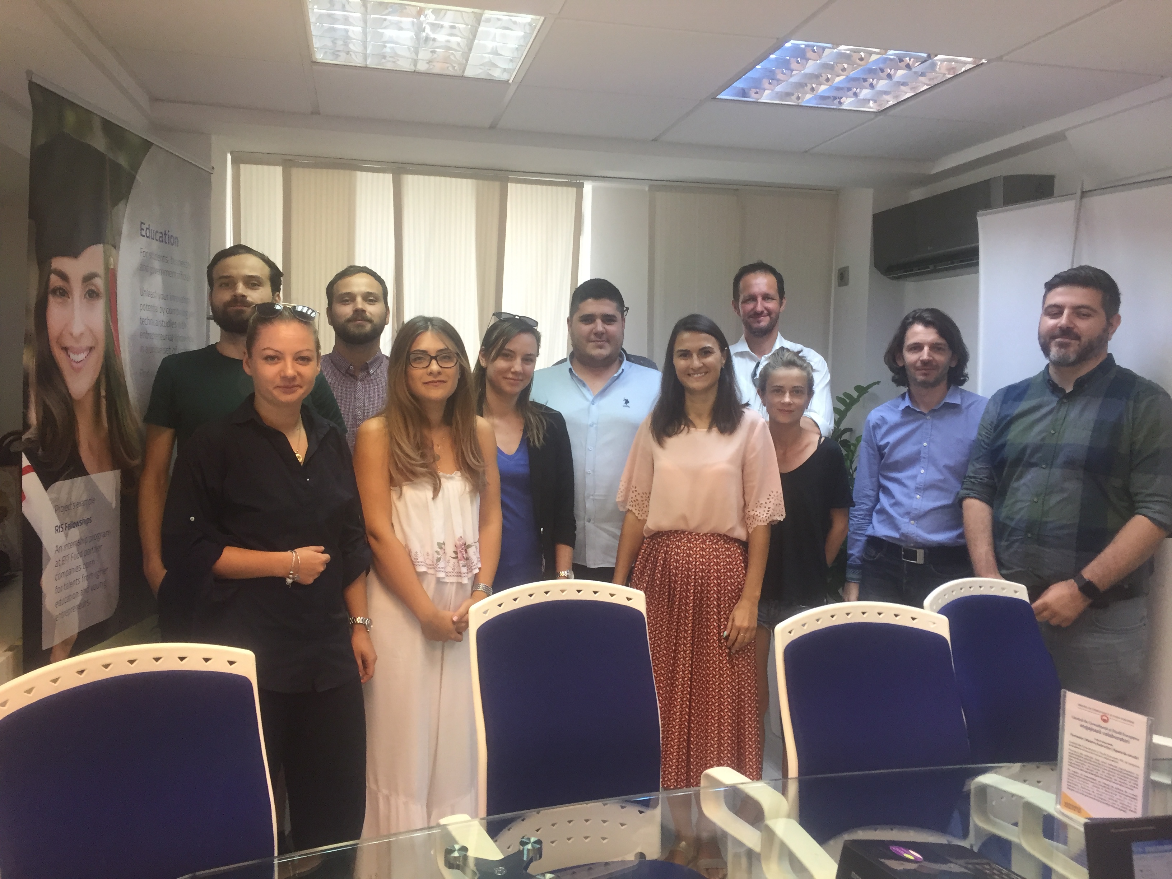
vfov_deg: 48.2
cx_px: 586
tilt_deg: -4.6
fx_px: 982
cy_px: 440
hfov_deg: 61.7
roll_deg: -1.3
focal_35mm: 29
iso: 64
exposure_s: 1/33
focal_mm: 4.15
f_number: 2.2
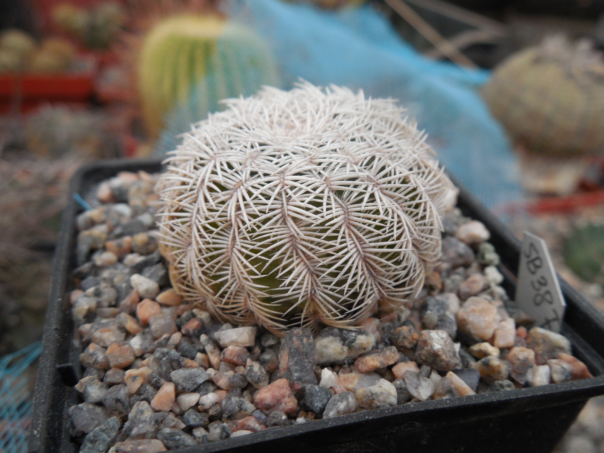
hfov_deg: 58.4
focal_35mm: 31
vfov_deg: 45.4
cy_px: 226
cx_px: 302
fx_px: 541
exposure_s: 1/30
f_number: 3.6
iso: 220
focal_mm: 5.6
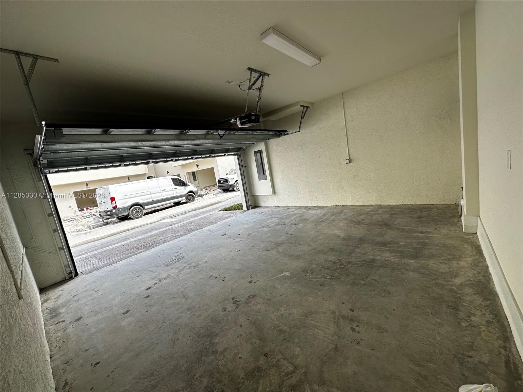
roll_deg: +9.2
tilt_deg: -9.4
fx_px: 212
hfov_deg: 102.1
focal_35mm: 14
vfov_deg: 85.7
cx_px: 262
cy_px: 196
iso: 40
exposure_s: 1/399
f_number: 2.2
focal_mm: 2.22
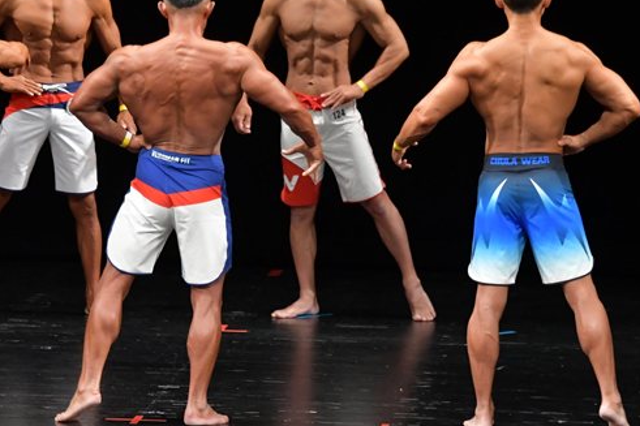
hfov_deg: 5.8
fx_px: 6309
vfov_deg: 3.9
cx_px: 170
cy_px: 178
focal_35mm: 355
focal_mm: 150
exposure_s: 1/400
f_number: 5.6
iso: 3200
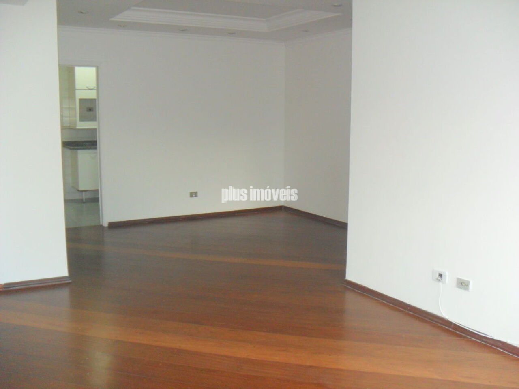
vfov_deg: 40.7
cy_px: 194
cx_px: 260
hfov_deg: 52.6
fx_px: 525
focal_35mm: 35
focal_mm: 6.3
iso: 200
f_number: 3
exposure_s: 1/45
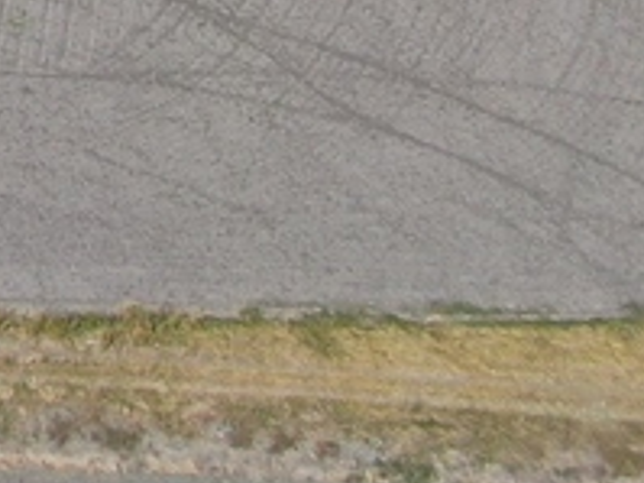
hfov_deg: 8.1
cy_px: -950
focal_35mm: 224
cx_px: -926
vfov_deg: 6.1
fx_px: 4165
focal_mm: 5.33
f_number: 3.1
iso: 100
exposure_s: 1/1250
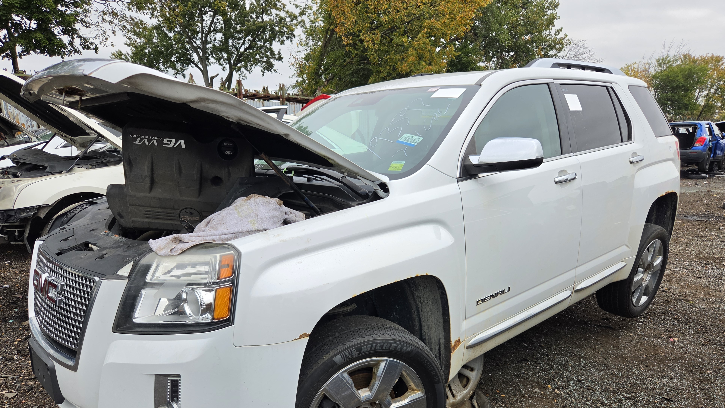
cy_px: 266
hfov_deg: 71.9
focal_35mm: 26
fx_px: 500
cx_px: 367
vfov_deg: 43.9
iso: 80
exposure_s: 1/1554
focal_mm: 5.4
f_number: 1.8
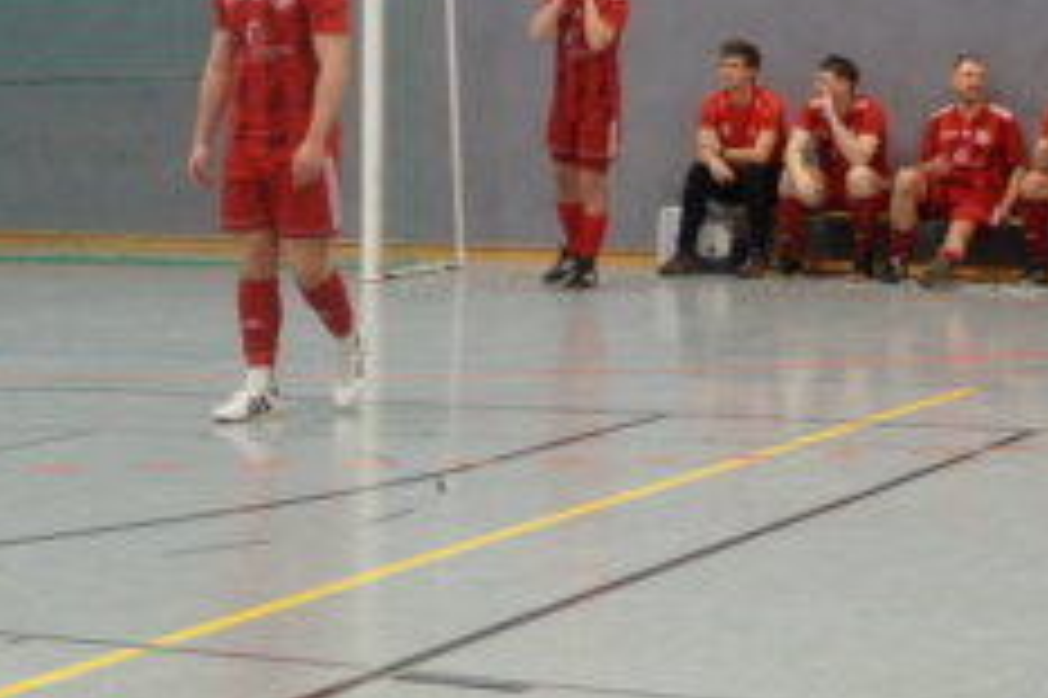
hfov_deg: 14.4
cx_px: 882
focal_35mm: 142
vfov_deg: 9.6
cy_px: 180
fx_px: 4127
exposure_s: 1/100
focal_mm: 55
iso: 1600
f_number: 5.6
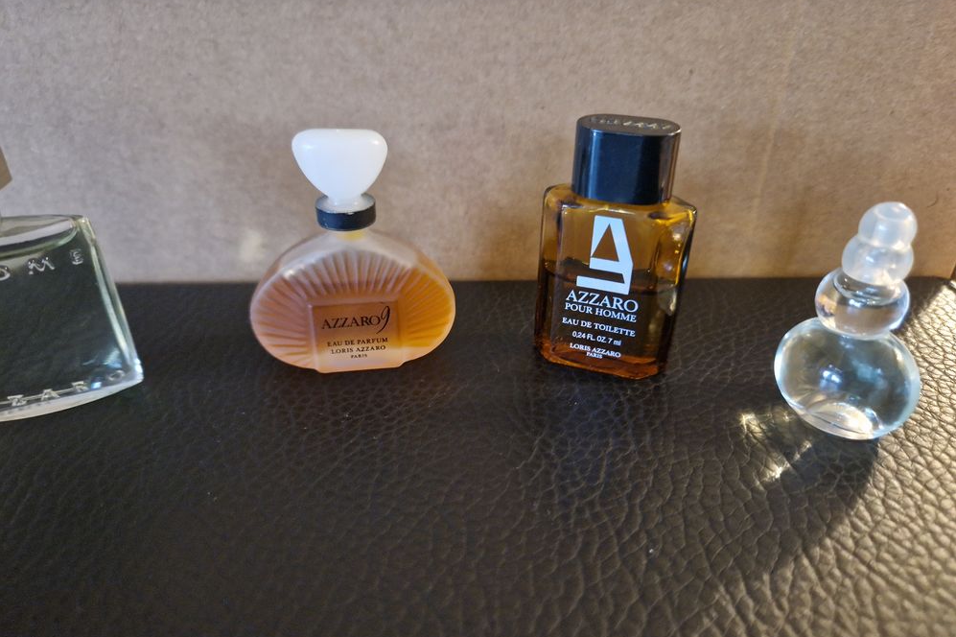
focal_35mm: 24
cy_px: 351
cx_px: 478
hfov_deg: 73.8
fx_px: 637
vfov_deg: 53.0
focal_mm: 5.4
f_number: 1.8
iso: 800
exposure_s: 1/25
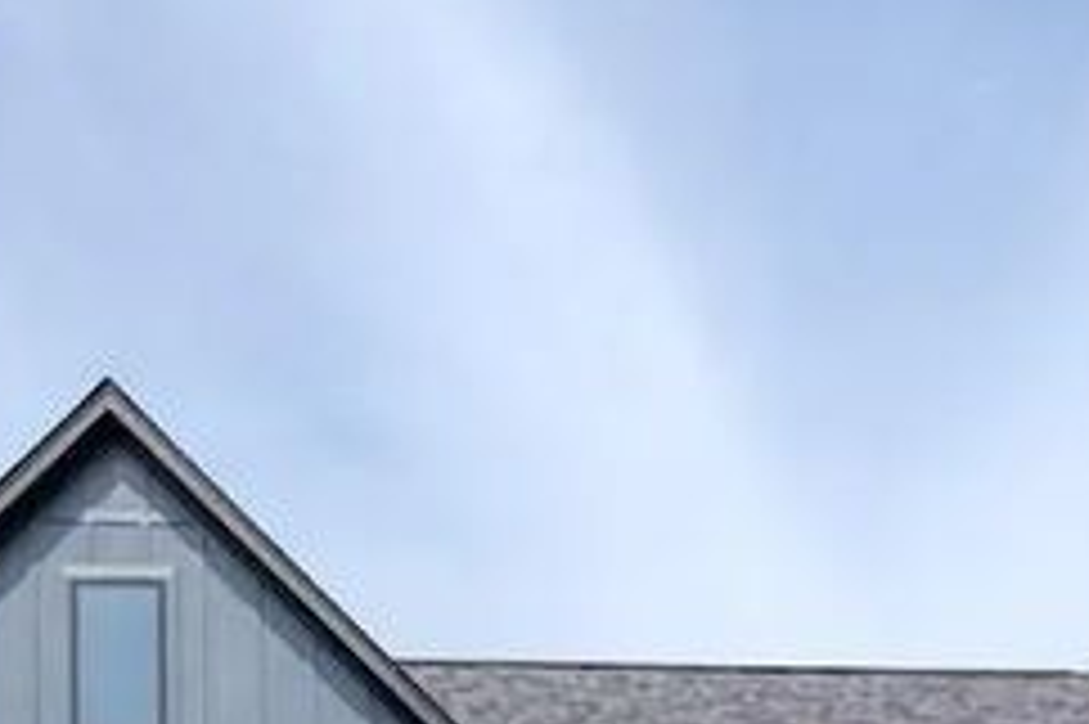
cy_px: 1417
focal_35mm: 72
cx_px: 652
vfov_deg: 15.4
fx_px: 2176
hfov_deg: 28.0
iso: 200
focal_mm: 17
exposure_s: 1/125
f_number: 9
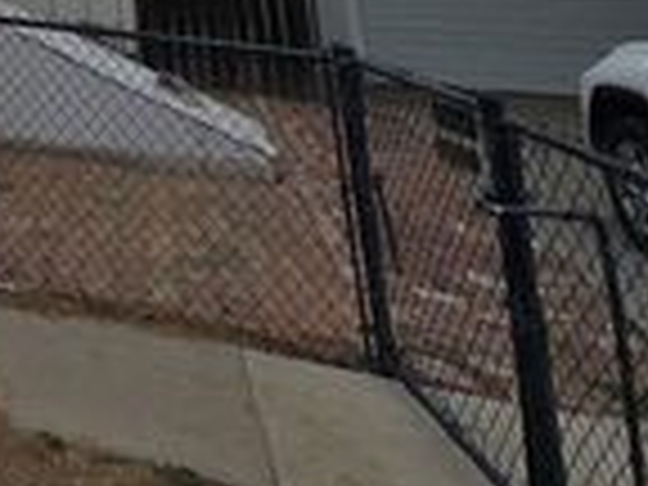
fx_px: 842
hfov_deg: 28.6
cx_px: -306
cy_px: -272
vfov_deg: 24.1
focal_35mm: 45
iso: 50
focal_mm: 2.2
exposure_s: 1/3935
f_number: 2.2
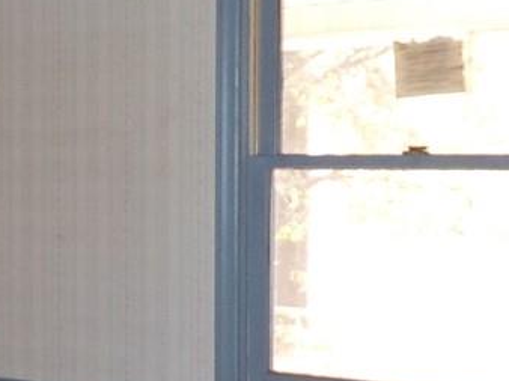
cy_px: 224
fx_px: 1337
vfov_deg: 16.2
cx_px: -140
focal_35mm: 91
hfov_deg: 19.9
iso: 220
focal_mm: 4.1
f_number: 3.3
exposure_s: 1/30
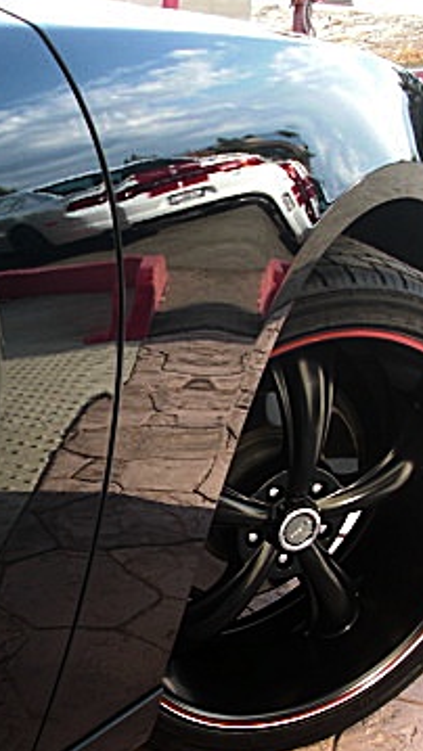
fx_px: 1395
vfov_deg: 30.0
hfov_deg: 17.0
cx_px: 40
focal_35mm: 70
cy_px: 483
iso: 50
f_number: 2.8
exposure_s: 1/80
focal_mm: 6.3
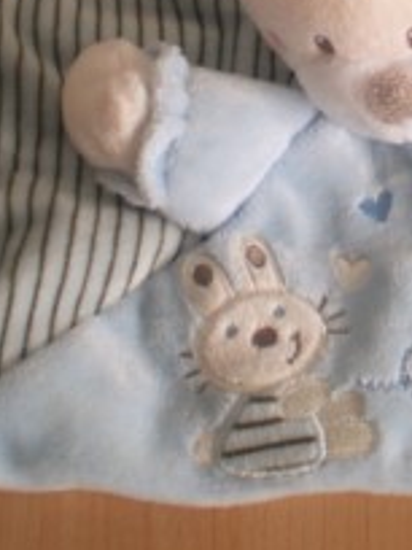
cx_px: 380
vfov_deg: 19.9
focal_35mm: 97
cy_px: 57
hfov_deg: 15.1
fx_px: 1539
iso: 71
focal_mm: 6.3
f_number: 3.1
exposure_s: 1/56.5
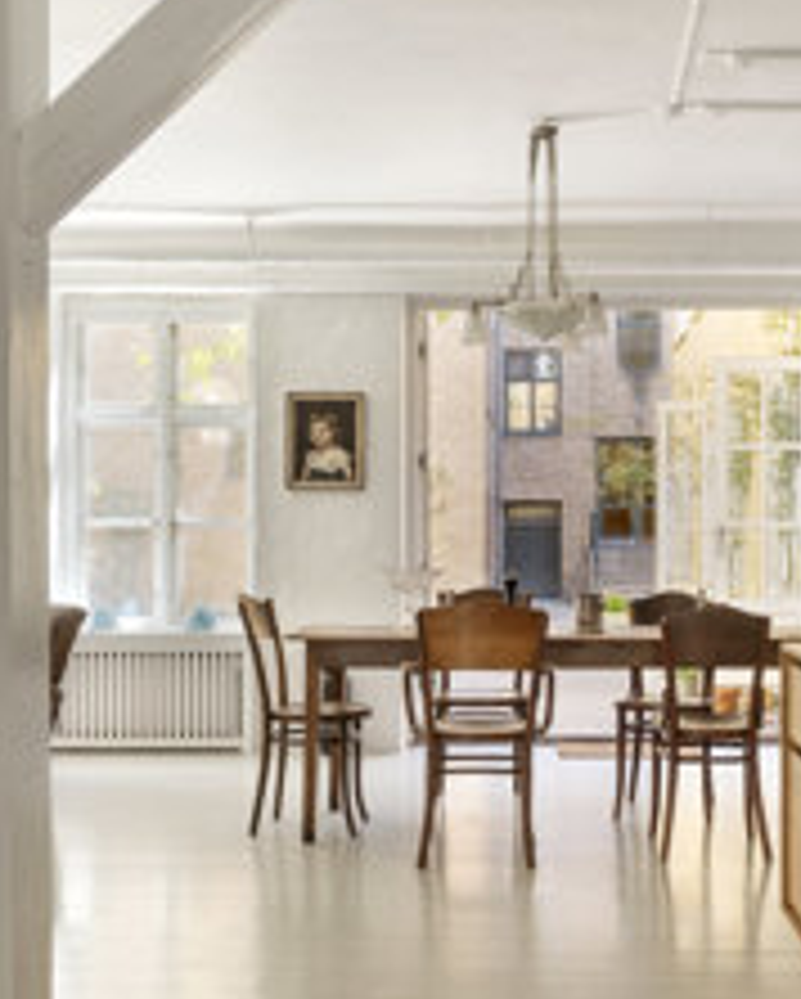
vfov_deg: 37.4
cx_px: 526
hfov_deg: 30.2
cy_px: 531
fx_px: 1475
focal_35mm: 50
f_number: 10
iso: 100
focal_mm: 29.5
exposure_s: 1/5
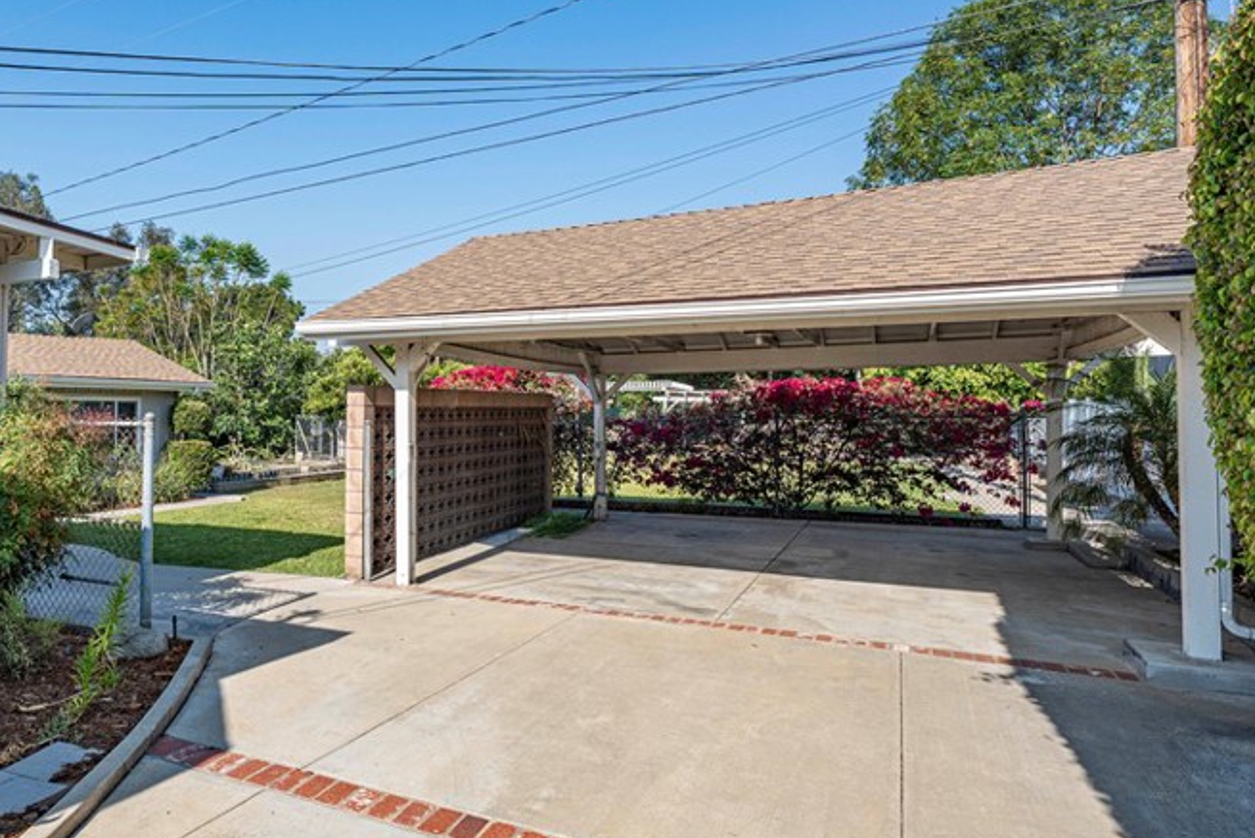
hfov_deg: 68.3
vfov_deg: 51.3
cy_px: 400
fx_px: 872
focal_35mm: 25
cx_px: 366
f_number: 5
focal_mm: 16
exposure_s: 1/800
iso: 125
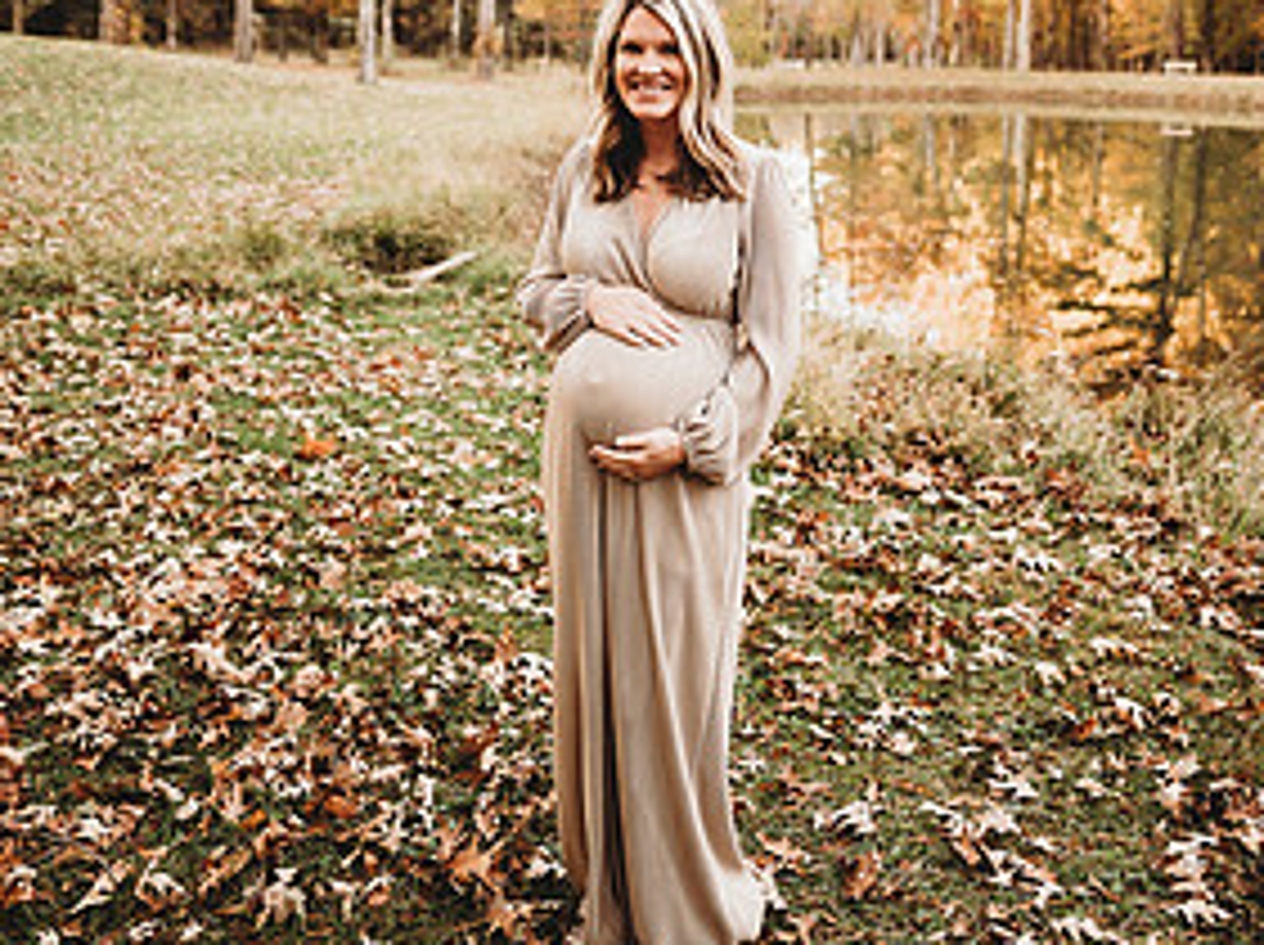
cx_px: 661
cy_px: 171
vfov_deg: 37.0
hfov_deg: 50.2
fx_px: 1349
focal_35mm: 37
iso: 320
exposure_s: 1/200
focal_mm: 24
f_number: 2.2
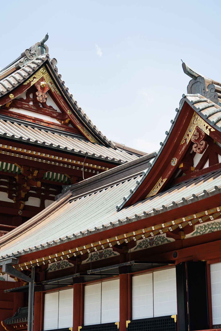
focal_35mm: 70
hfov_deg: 19.4
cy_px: 160
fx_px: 648
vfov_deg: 28.7
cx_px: 105
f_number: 2.8
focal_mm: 46.9
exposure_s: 1/320
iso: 100
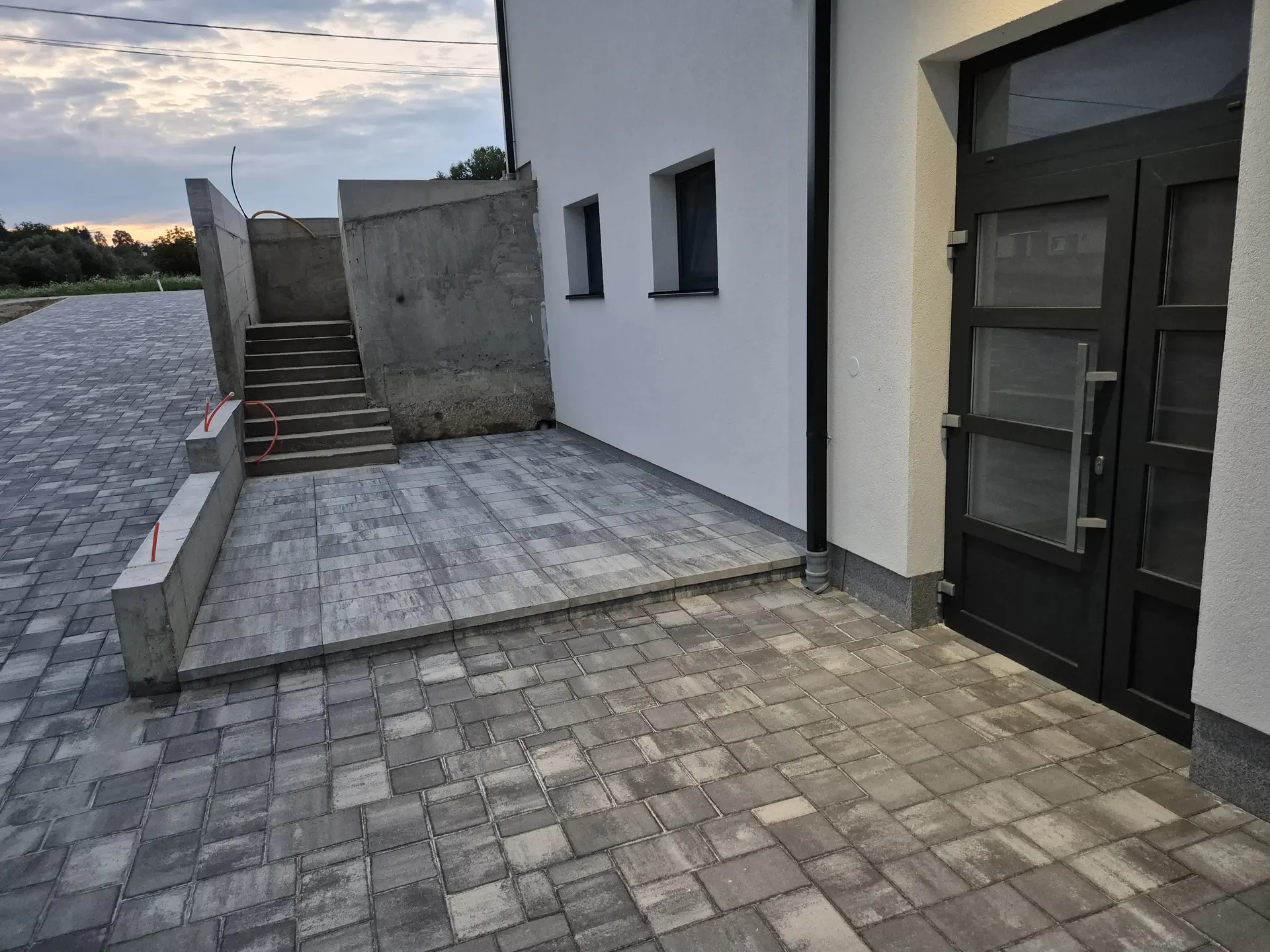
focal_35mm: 23
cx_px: 635
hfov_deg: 73.9
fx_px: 844
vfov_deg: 58.9
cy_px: 476
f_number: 1.8
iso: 1000
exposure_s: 1/100
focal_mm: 5.4
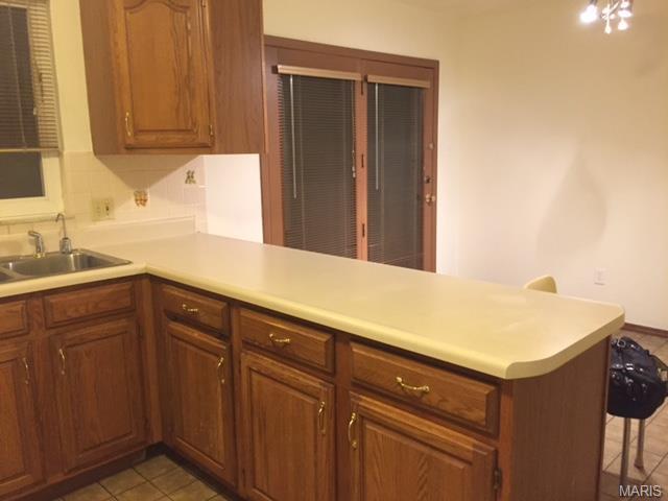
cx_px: 334
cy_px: 250
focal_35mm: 29
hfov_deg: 61.7
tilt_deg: -11.3
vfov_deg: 48.2
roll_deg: -0.3
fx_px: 560
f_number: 2.2
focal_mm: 4.15
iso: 250
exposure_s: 1/15
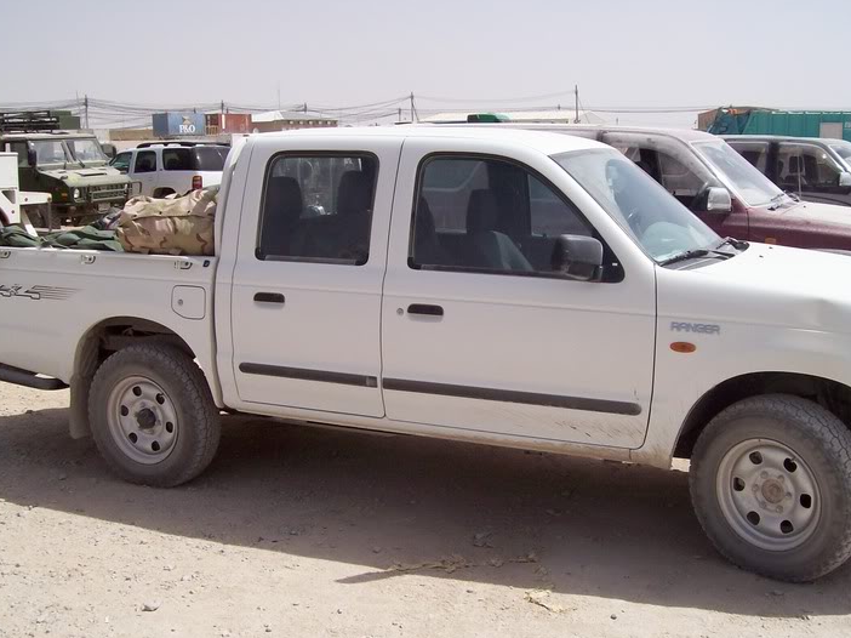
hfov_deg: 45.8
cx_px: 454
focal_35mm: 41
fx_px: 1008
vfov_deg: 35.1
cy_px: 317
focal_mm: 6
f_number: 4.8
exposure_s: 1/1000
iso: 80
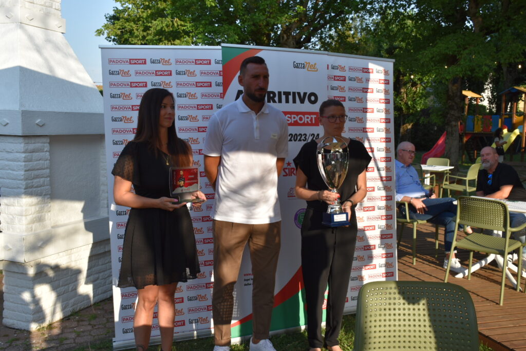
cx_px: 263
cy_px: 176
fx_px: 526
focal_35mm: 36
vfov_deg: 36.9
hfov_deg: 53.1
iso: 200
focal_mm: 24
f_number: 8
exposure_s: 1/250
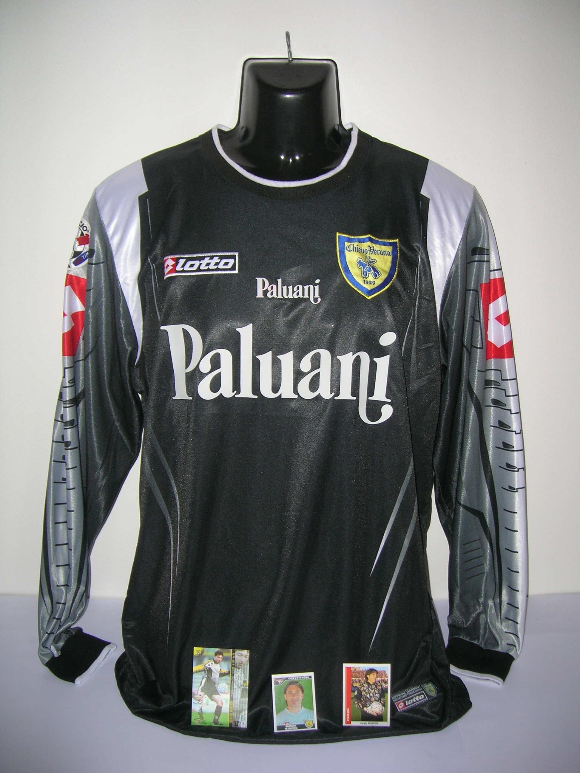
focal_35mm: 34
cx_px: 290
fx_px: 760
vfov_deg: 54.0
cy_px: 386
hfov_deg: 41.8
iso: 50
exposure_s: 1/60.1
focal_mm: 5.7
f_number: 2.9
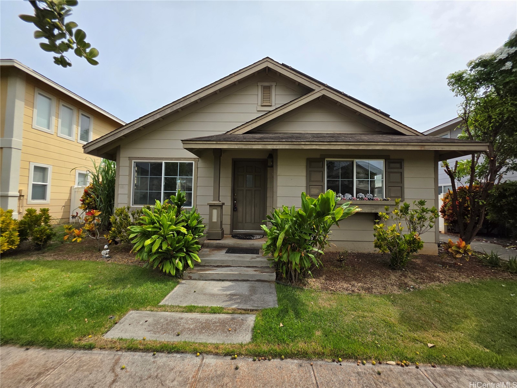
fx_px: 194
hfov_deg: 106.2
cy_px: 194
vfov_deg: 89.9
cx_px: 258
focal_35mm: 13
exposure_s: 1/2723
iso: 40
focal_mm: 2.2
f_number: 1.9
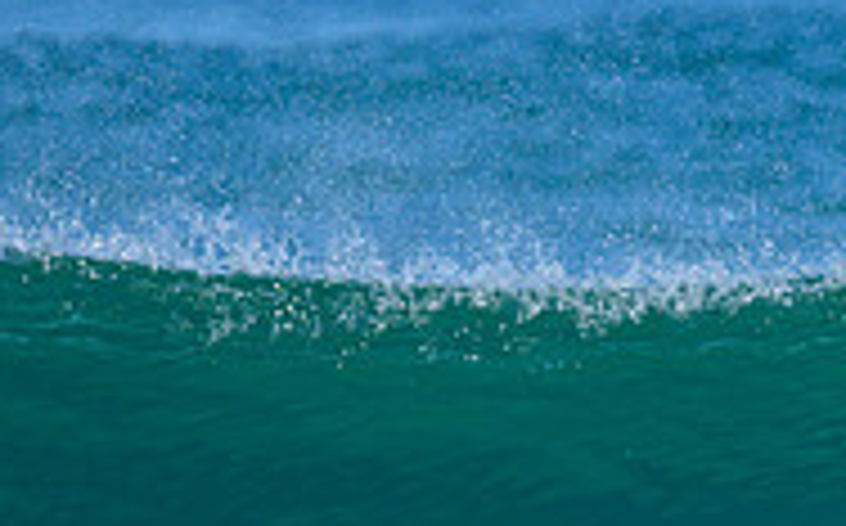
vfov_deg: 0.5
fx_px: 63099
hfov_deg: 0.8
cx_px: 1038
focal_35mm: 2740
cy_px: 653
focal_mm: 800
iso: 280
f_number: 6.3
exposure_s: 1/2000
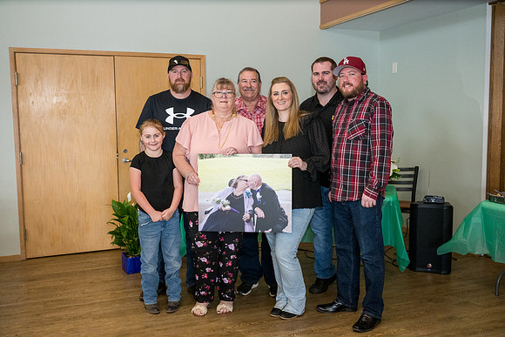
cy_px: 168
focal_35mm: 35
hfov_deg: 54.4
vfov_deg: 37.9
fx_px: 491
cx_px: 252
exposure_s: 1/250
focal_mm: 35
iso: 3200
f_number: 6.3
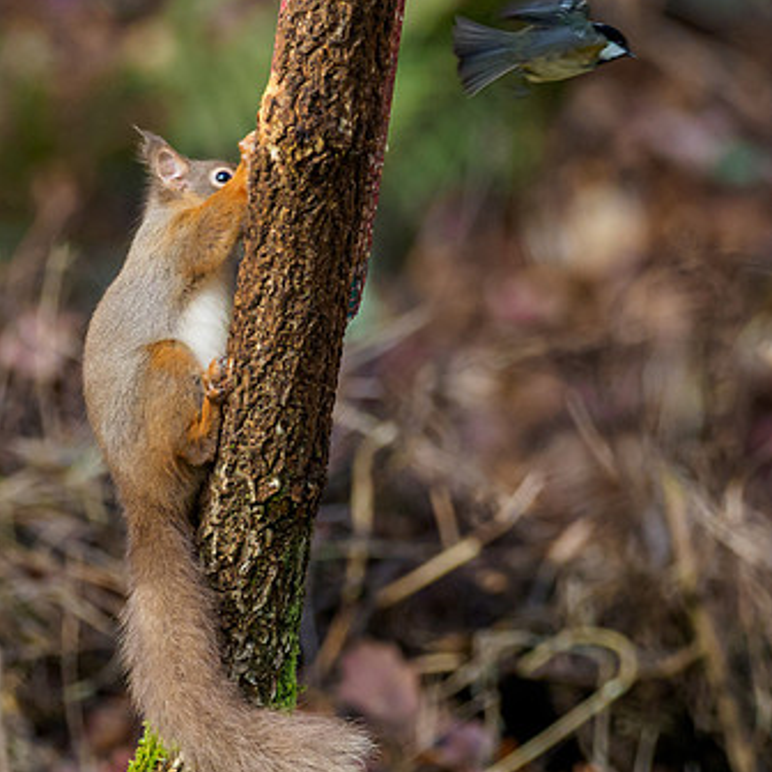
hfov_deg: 1.4
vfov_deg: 1.4
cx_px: 119
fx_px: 31287
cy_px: 304
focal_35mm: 1240
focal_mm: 300
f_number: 4
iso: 1600
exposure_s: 1/640
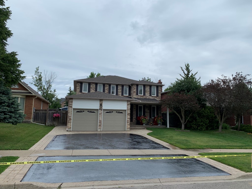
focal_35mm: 26
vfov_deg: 53.1
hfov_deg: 67.3
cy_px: 94
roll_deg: -1.3
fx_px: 189
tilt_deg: +6.9
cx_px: 126
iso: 25
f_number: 1.8
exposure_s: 1/3086
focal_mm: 4.25
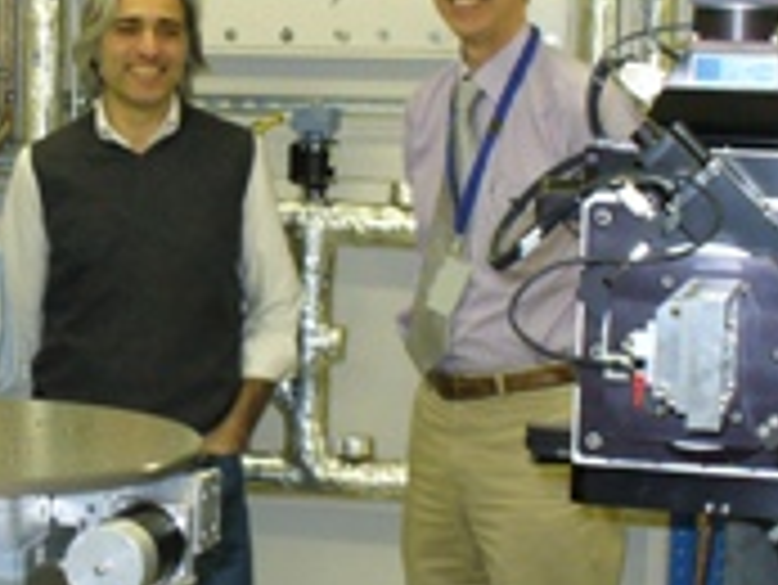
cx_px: 85
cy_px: 248
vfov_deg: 15.4
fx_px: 2159
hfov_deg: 20.1
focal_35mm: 96
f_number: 2.8
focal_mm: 6.1
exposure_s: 1/30
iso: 200
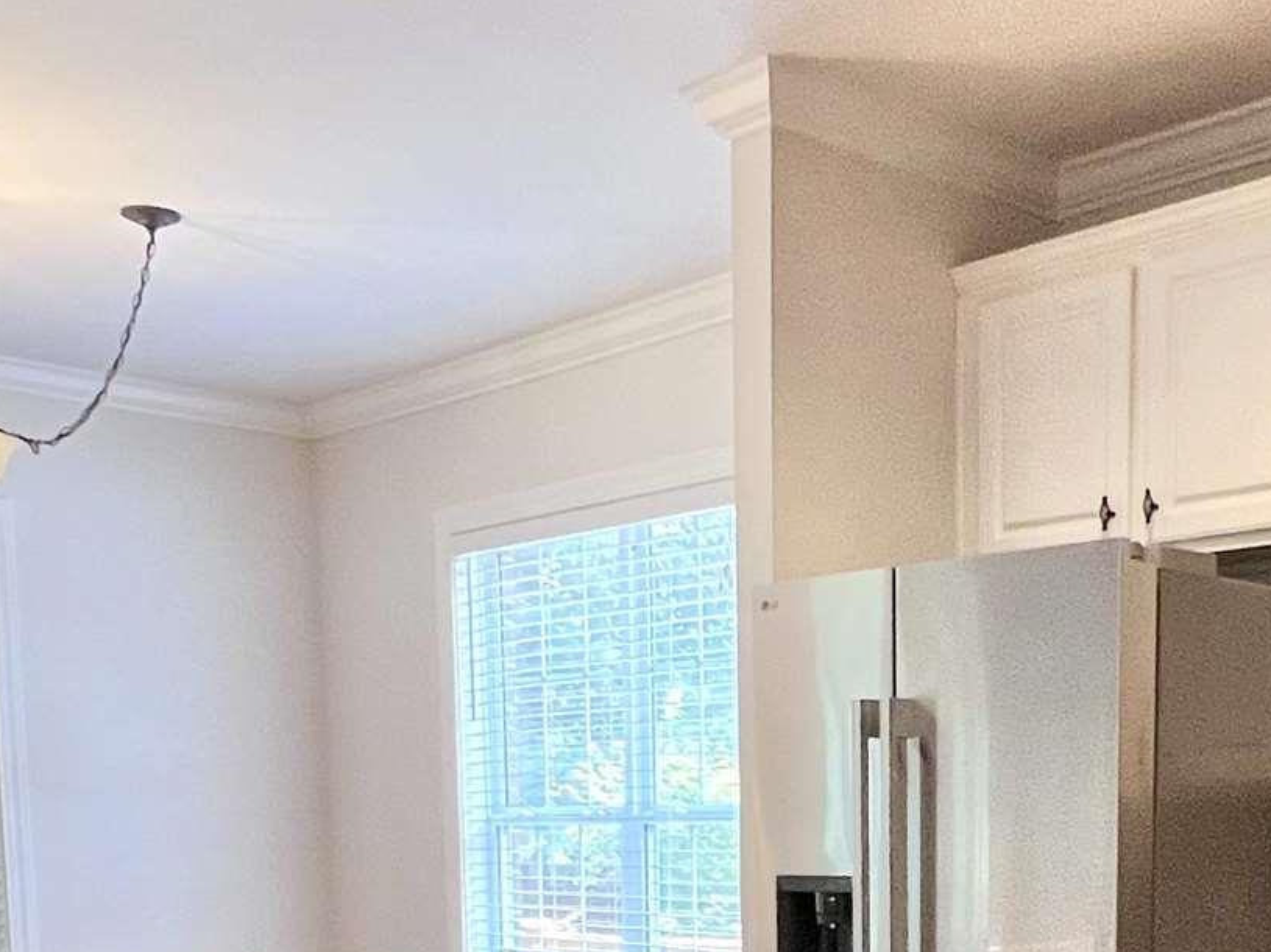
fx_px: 1799
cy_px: 1119
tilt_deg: -8.9
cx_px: 990
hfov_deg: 37.7
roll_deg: +0.3
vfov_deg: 26.6
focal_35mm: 49
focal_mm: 1.57
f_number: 1.8
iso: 250
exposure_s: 1/120
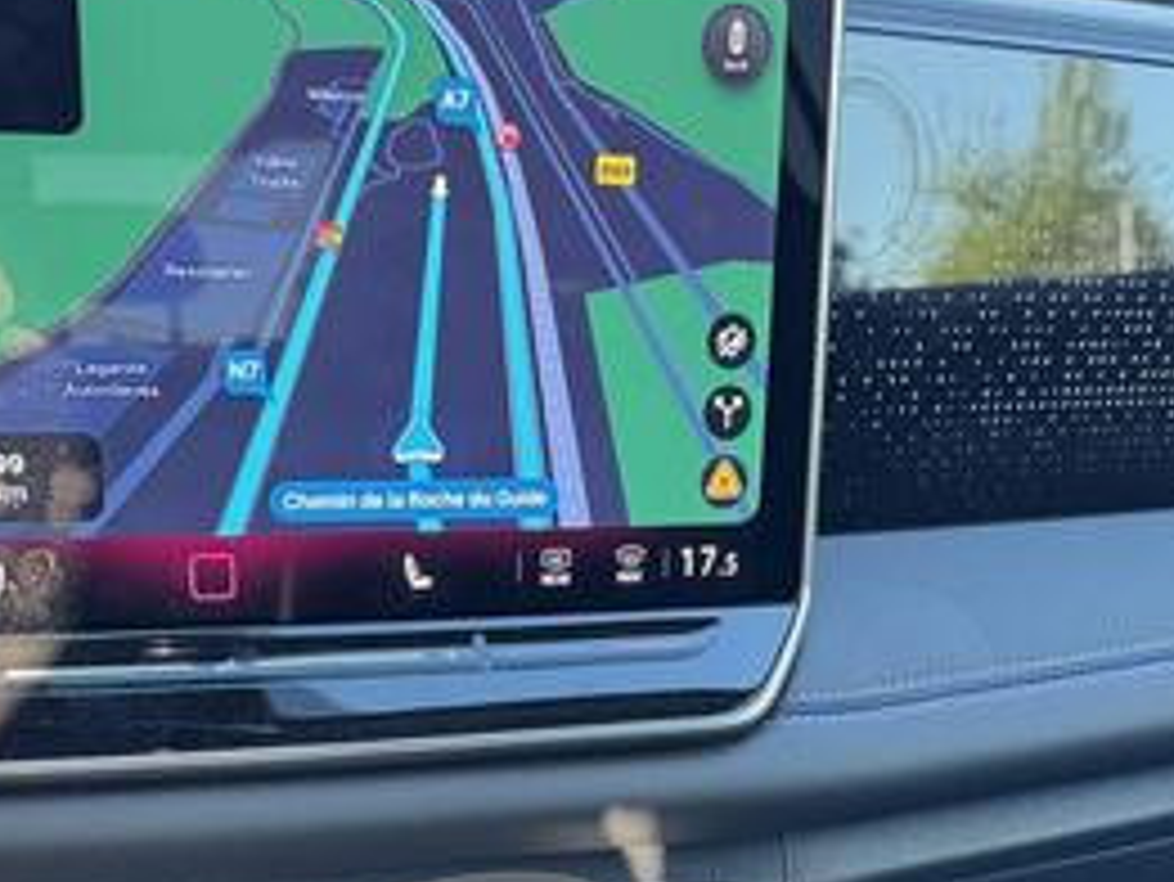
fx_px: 2036
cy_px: 961
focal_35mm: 60
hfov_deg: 32.2
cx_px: 585
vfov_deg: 23.0
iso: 160
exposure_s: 1/121
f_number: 1.78
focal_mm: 6.76
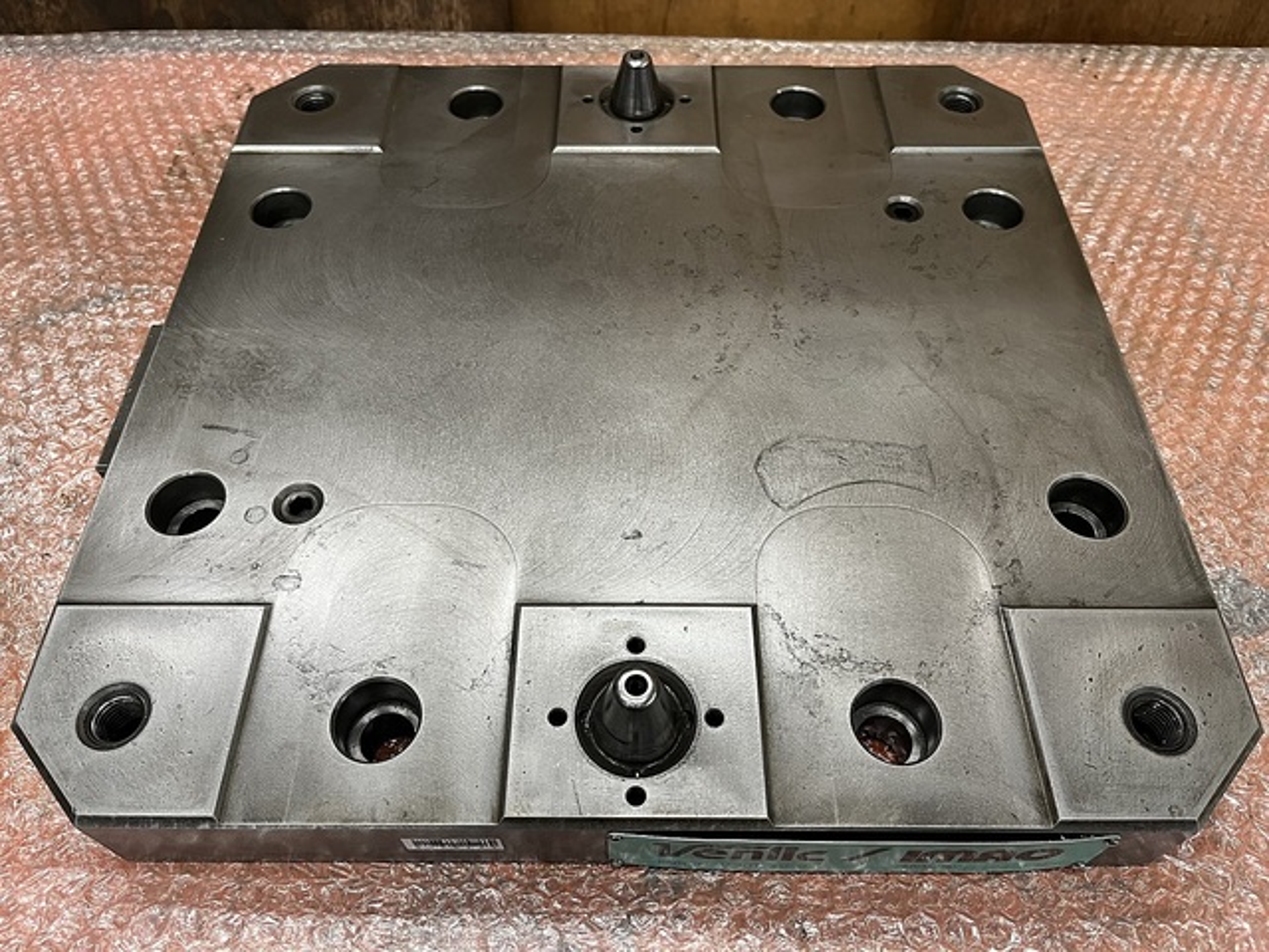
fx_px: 953
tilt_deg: -55.0
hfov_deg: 67.3
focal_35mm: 26
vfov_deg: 53.1
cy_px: 476
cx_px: 634
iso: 125
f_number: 1.6
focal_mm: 5.1
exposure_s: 1/65
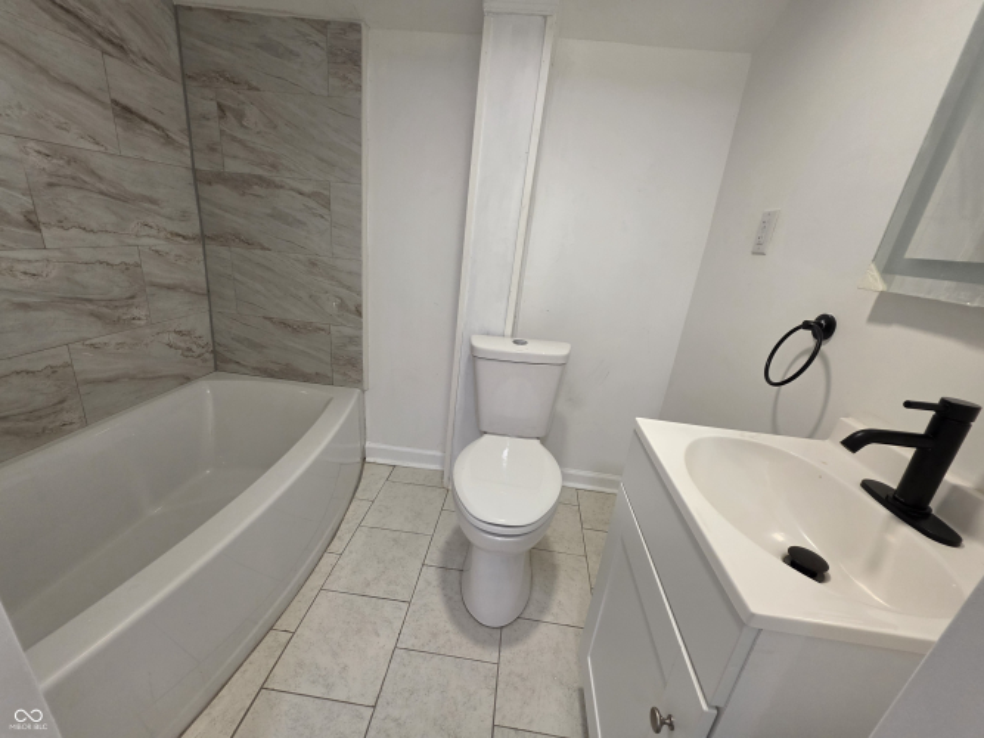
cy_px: 369
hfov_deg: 106.2
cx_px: 492
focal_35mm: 13
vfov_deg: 89.9
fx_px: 369
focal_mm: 2.2
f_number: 1.9
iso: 160
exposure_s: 1/120
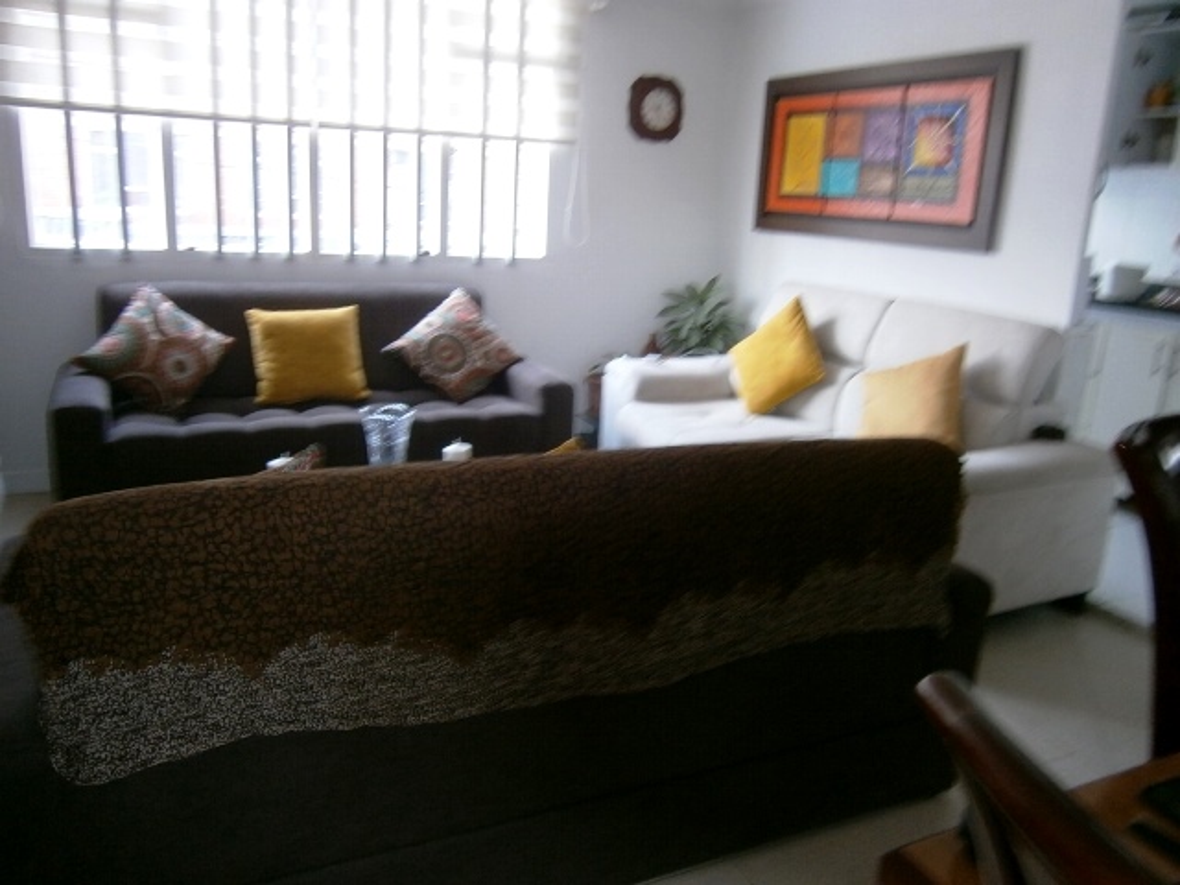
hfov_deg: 67.3
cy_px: 442
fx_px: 886
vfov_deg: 53.1
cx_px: 590
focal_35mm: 26
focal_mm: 4.7
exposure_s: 1/30
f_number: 2.8
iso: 125
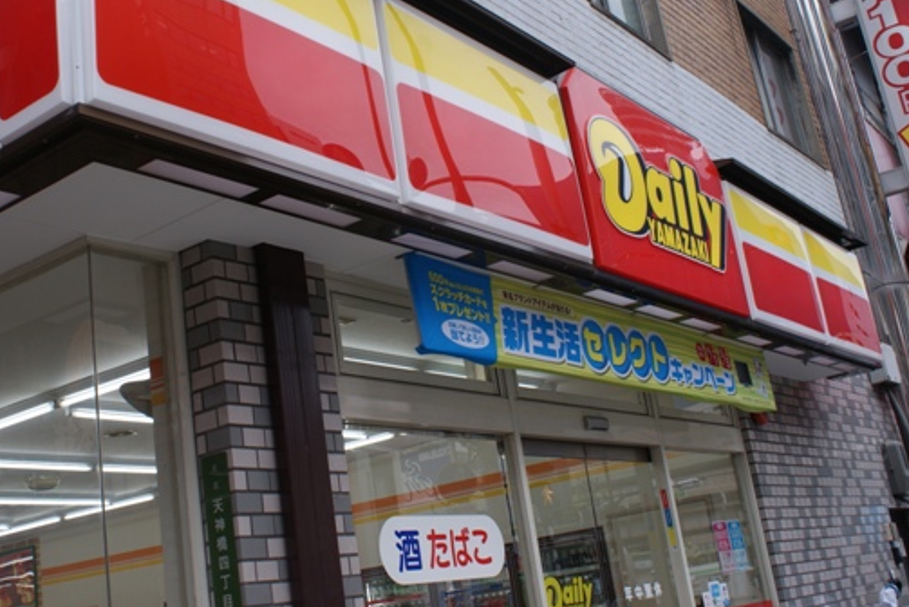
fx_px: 1061
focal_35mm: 42
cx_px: 385
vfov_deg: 31.8
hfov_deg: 46.2
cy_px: 238
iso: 100
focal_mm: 22
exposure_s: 1/60
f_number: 6.3
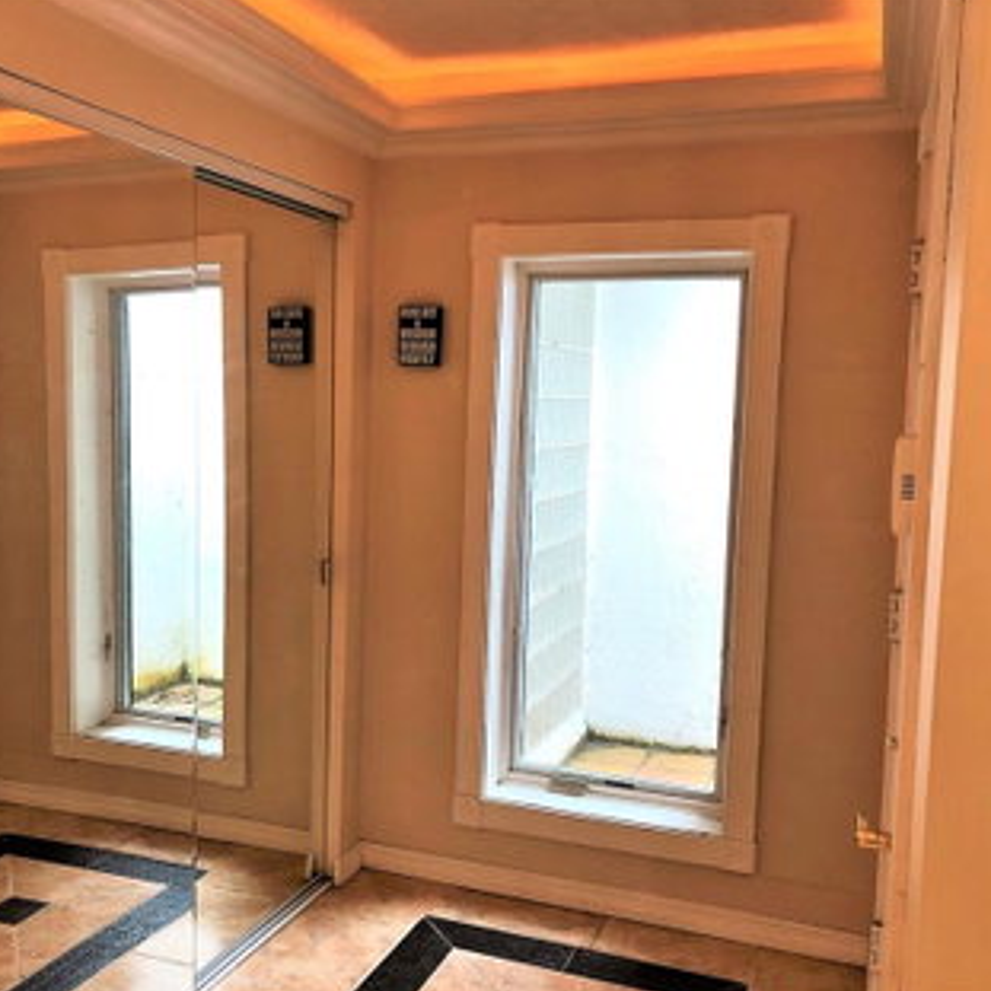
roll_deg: -1.9
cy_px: 491
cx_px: 454
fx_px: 1101
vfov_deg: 48.4
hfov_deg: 48.4
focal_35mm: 34
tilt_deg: -4.7
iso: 40
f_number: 1.8
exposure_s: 1/15
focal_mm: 3.99
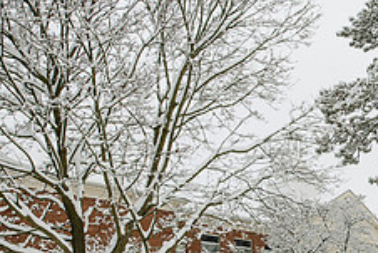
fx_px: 862
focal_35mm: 82
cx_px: 398
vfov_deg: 16.4
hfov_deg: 23.5
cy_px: 232
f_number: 5
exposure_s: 1/400
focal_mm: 32
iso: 250
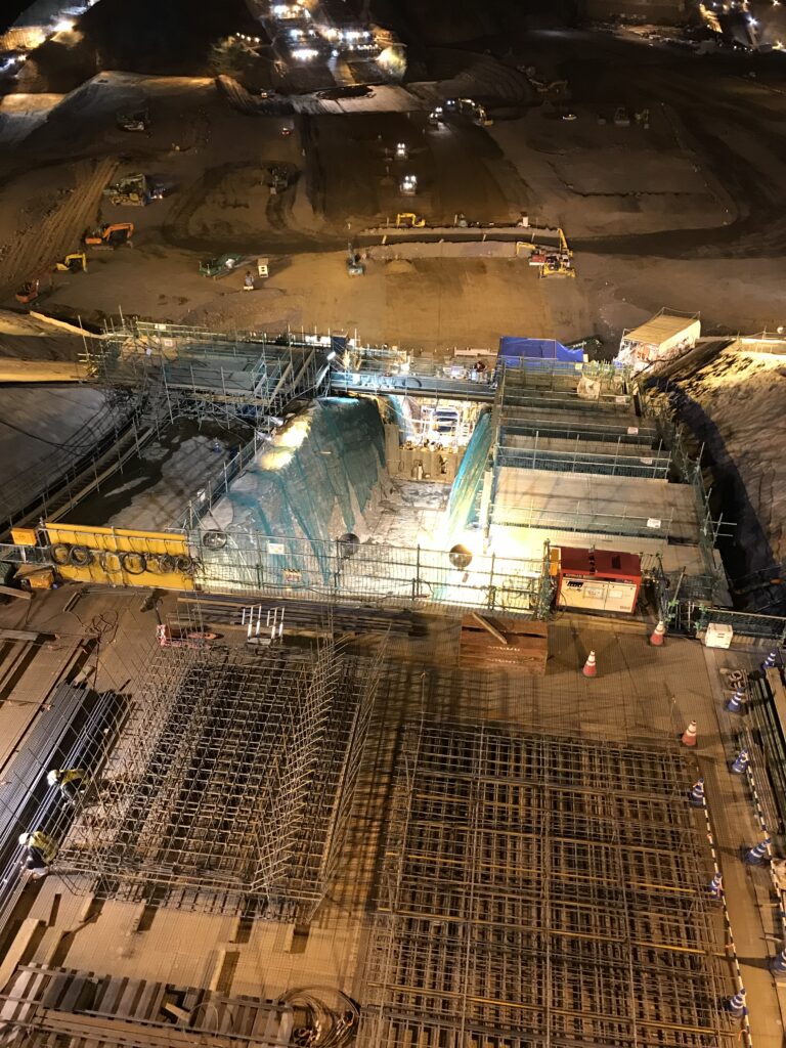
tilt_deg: -35.8
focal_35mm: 28
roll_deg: +1.6
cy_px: 524
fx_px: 848
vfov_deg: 63.4
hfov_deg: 49.7
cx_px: 393
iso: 100
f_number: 1.8
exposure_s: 1/13
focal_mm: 3.99
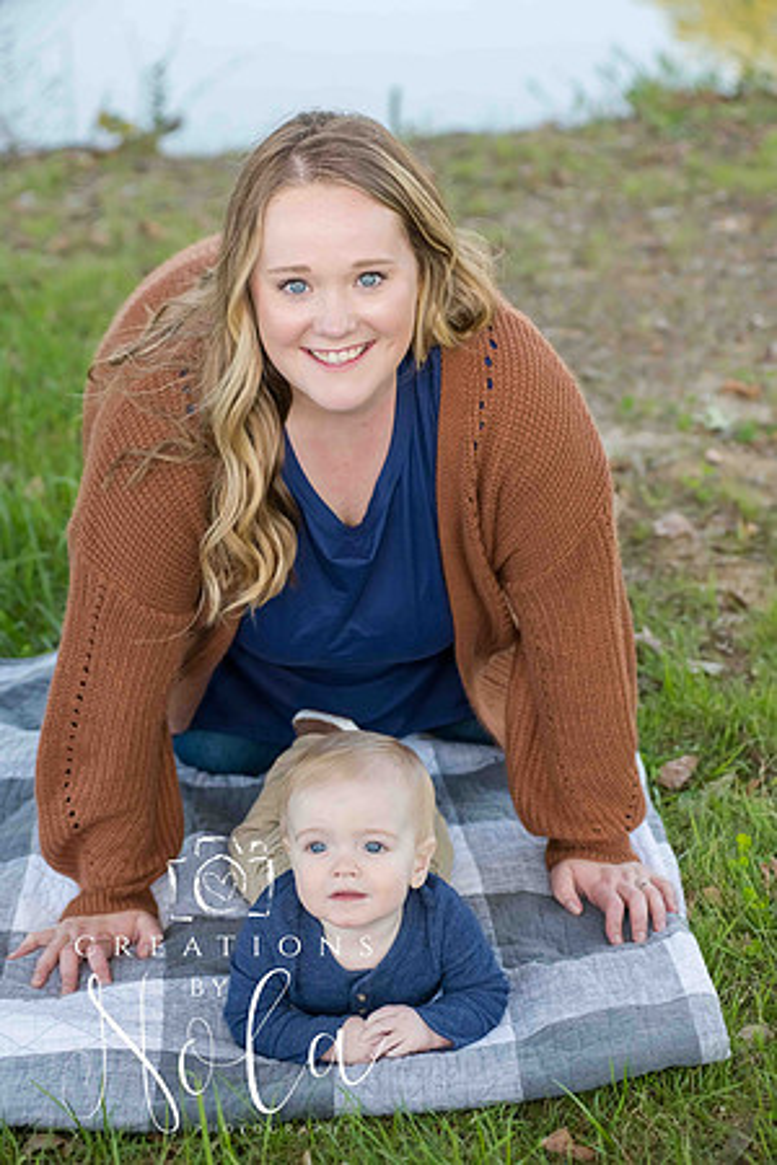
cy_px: 582
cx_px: 388
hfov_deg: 17.1
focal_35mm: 80
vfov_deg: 25.4
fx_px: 2590
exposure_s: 1/640
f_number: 4.5
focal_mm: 80
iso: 640
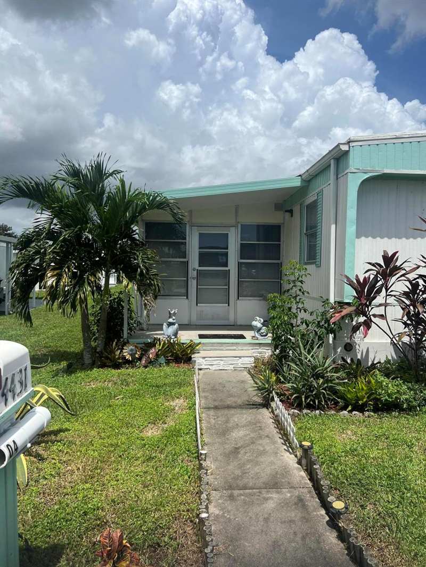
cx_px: 213
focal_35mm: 26
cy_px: 284
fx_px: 426
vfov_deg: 67.3
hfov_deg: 53.1
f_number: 1.5
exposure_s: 1/9434
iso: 50
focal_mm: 5.7
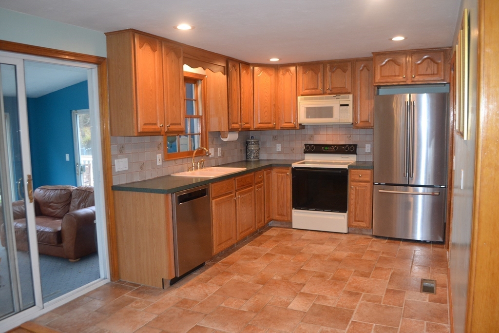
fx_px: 374
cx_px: 250
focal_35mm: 27
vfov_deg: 47.9
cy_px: 166
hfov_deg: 67.4
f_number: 3.5
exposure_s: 1/60
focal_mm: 18
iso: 1250
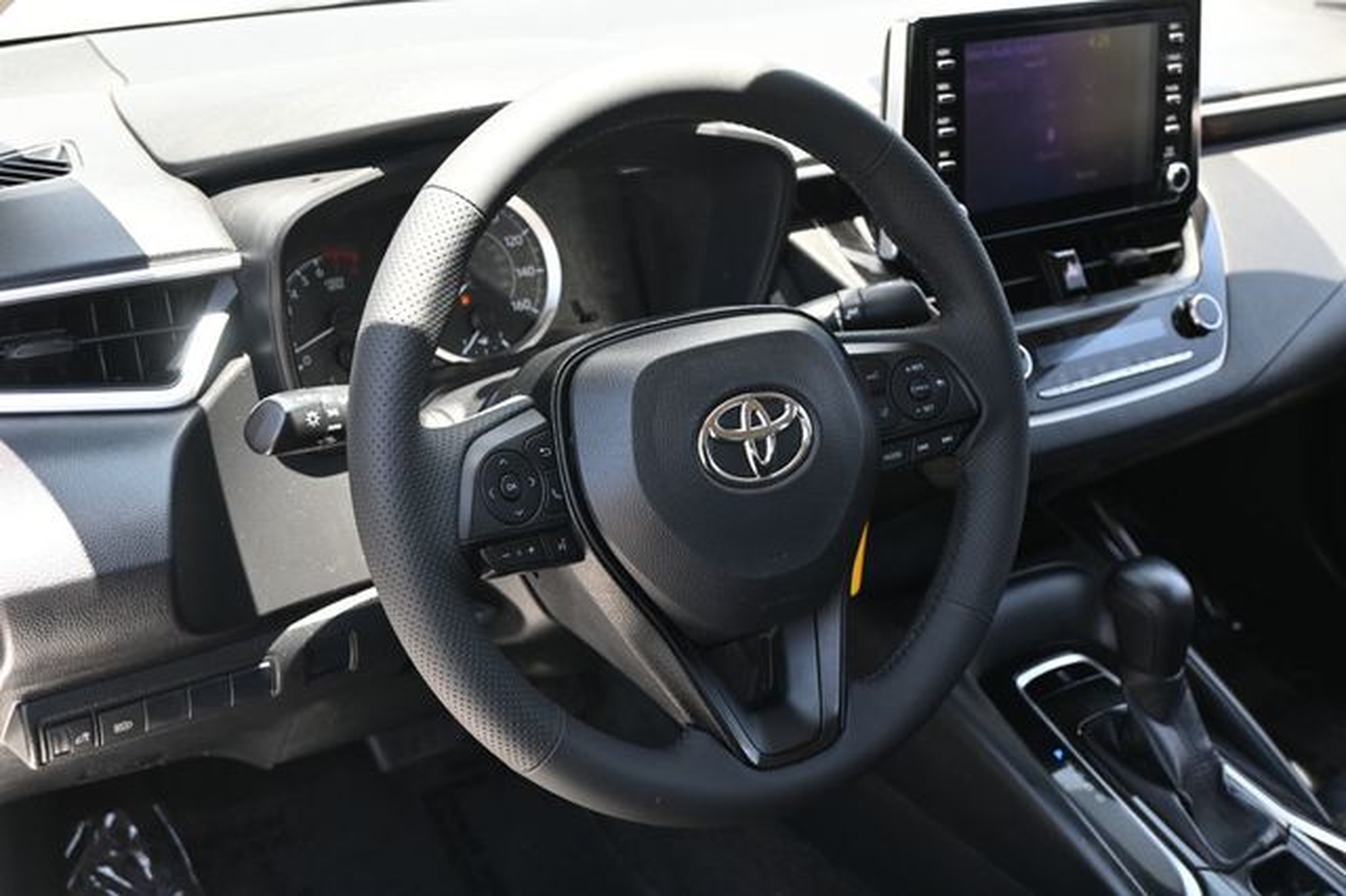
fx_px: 1485
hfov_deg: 48.7
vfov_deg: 33.6
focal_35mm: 40
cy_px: 448
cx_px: 673
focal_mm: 26.5
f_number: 4.5
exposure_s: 1/125
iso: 500
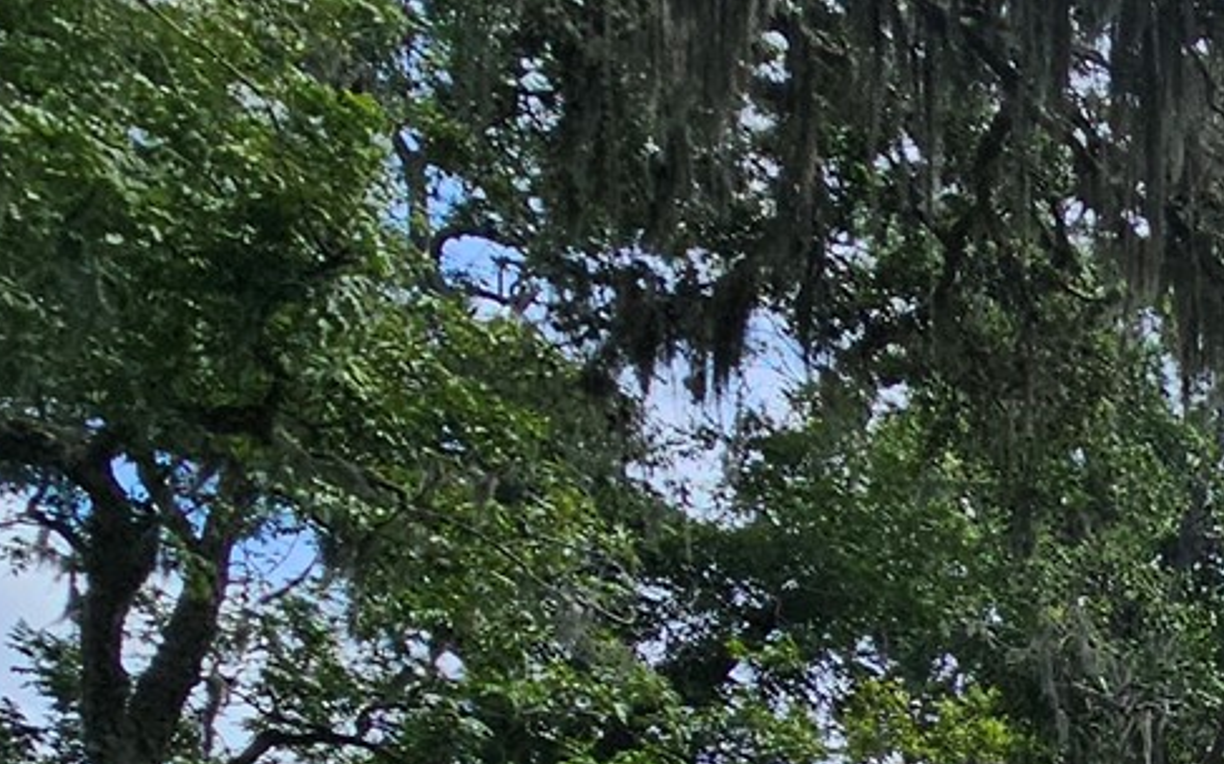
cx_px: 2254
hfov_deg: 21.3
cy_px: 1365
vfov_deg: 18.0
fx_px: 1934
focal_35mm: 58
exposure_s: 1/2222
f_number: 2.2
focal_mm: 2.2
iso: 50
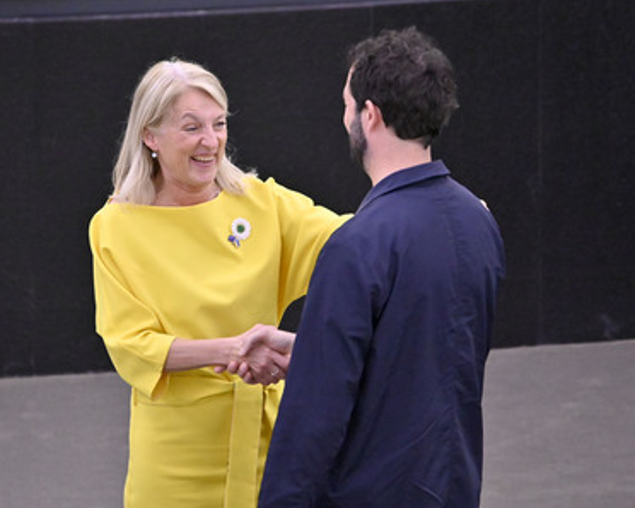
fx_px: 12824
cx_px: 288
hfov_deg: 2.8
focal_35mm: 682
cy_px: 254
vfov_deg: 2.3
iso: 6400
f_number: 6.3
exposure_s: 1/500
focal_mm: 600
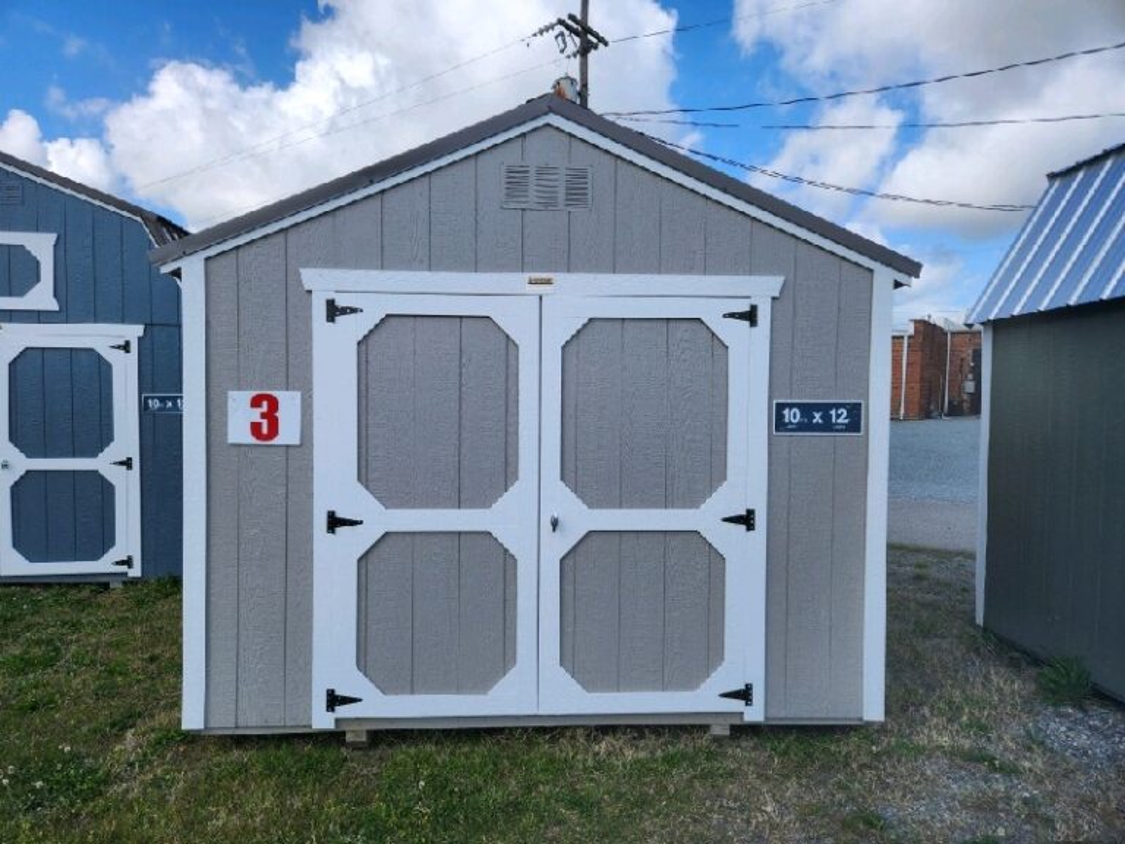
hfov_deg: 73.9
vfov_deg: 58.9
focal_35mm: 23
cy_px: 422
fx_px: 747
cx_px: 562
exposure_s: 1/1429
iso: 20
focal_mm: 5.4
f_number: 1.8
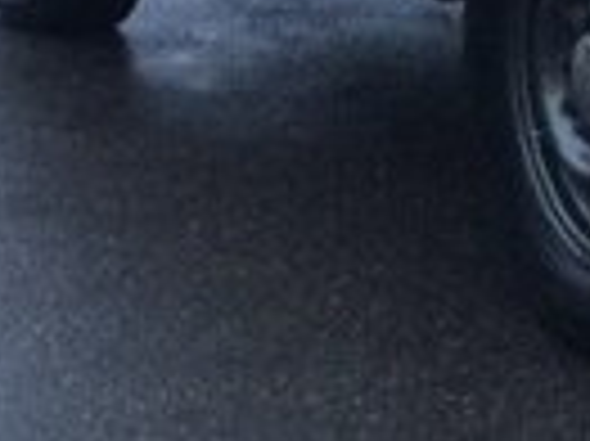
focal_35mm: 146
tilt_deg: -7.3
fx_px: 2486
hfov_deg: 13.3
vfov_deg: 9.8
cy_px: -236
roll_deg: -0.5
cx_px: 658
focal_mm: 4.15
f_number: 2.2
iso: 250
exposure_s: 1/33
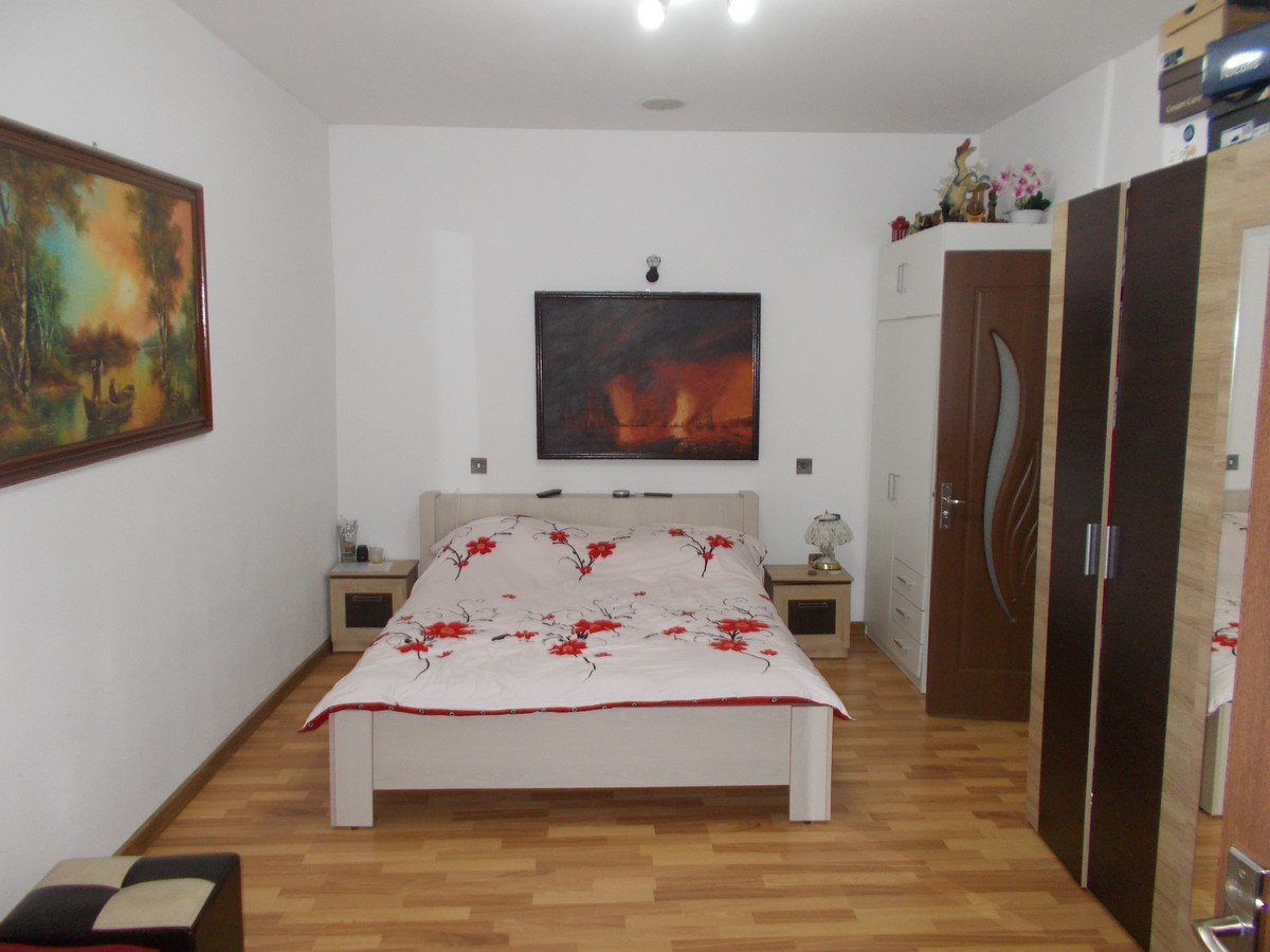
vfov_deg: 53.1
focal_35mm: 26
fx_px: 954
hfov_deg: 67.3
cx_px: 635
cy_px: 476
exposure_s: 1/25
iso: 220
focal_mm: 4.6
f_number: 3.2
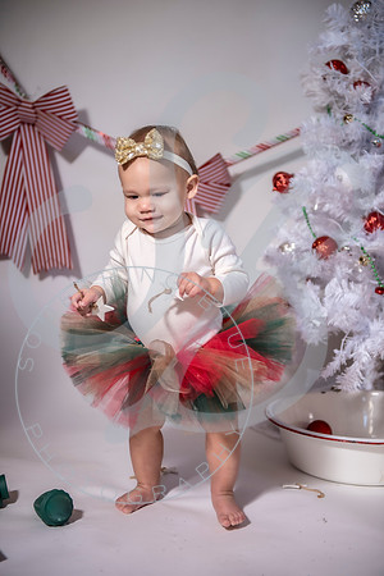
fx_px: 896
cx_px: 192
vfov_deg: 35.6
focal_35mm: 56
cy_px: 288
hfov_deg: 24.2
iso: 100
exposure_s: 1/125
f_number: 2.8
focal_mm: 56
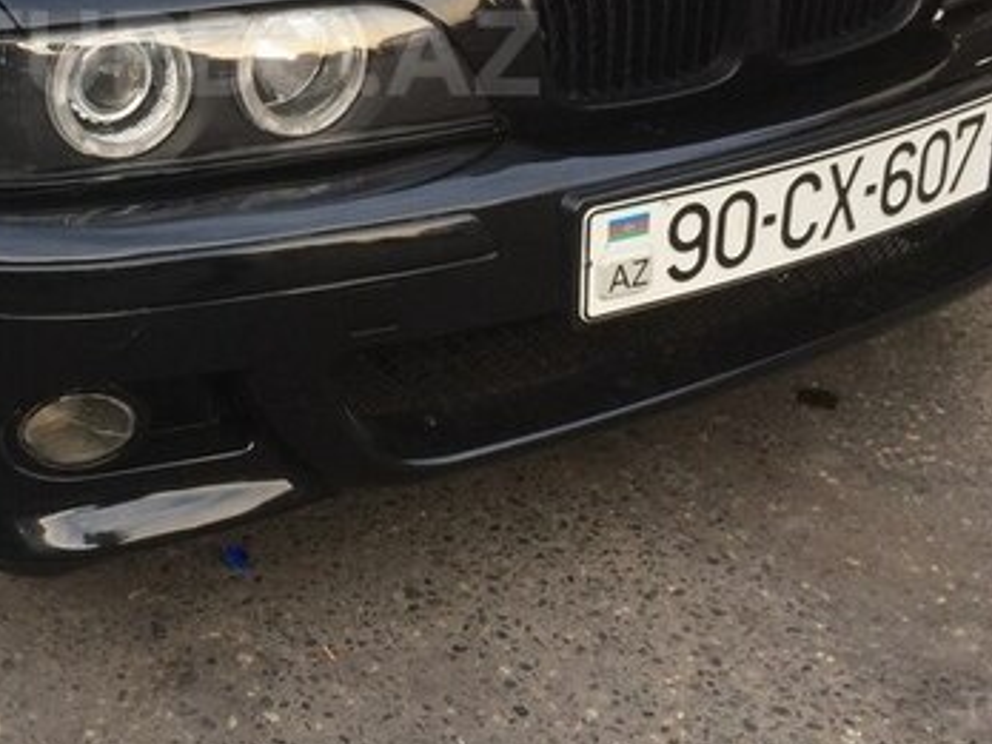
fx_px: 1576
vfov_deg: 25.6
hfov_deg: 34.2
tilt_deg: -13.4
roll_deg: +5.2
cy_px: 53
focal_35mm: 55
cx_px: 248
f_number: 2.2
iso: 64
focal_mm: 4.15
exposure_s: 1/100
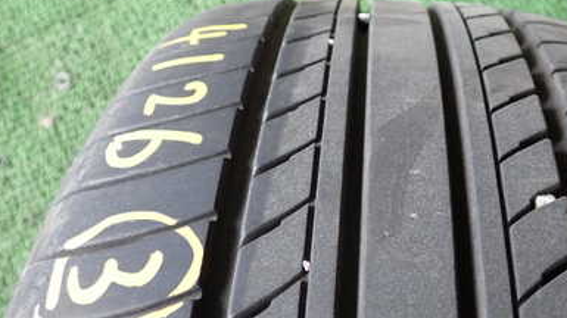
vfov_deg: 23.3
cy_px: 215
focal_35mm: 51
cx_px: 384
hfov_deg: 40.0
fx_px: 766
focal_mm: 5.4
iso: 200
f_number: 2.3
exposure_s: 1/60
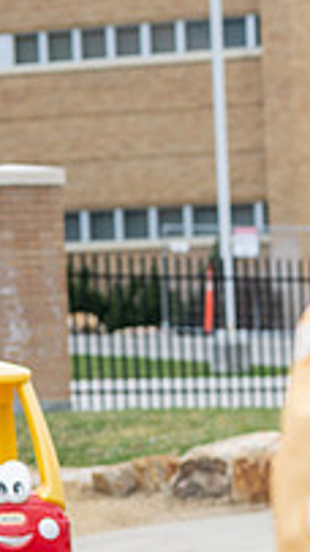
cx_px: 783
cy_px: 426
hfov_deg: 7.5
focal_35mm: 150
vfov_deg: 14.3
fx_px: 2195
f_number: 4
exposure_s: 1/400
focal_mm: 50
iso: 100
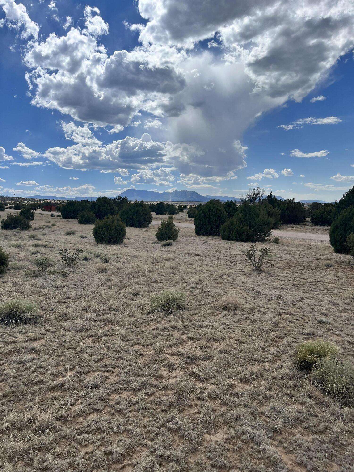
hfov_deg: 53.1
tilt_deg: -3.5
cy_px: 236
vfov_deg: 67.3
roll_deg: +0.2
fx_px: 355
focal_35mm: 26
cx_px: 177
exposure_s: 1/6897
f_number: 1.6
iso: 50
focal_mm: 5.1
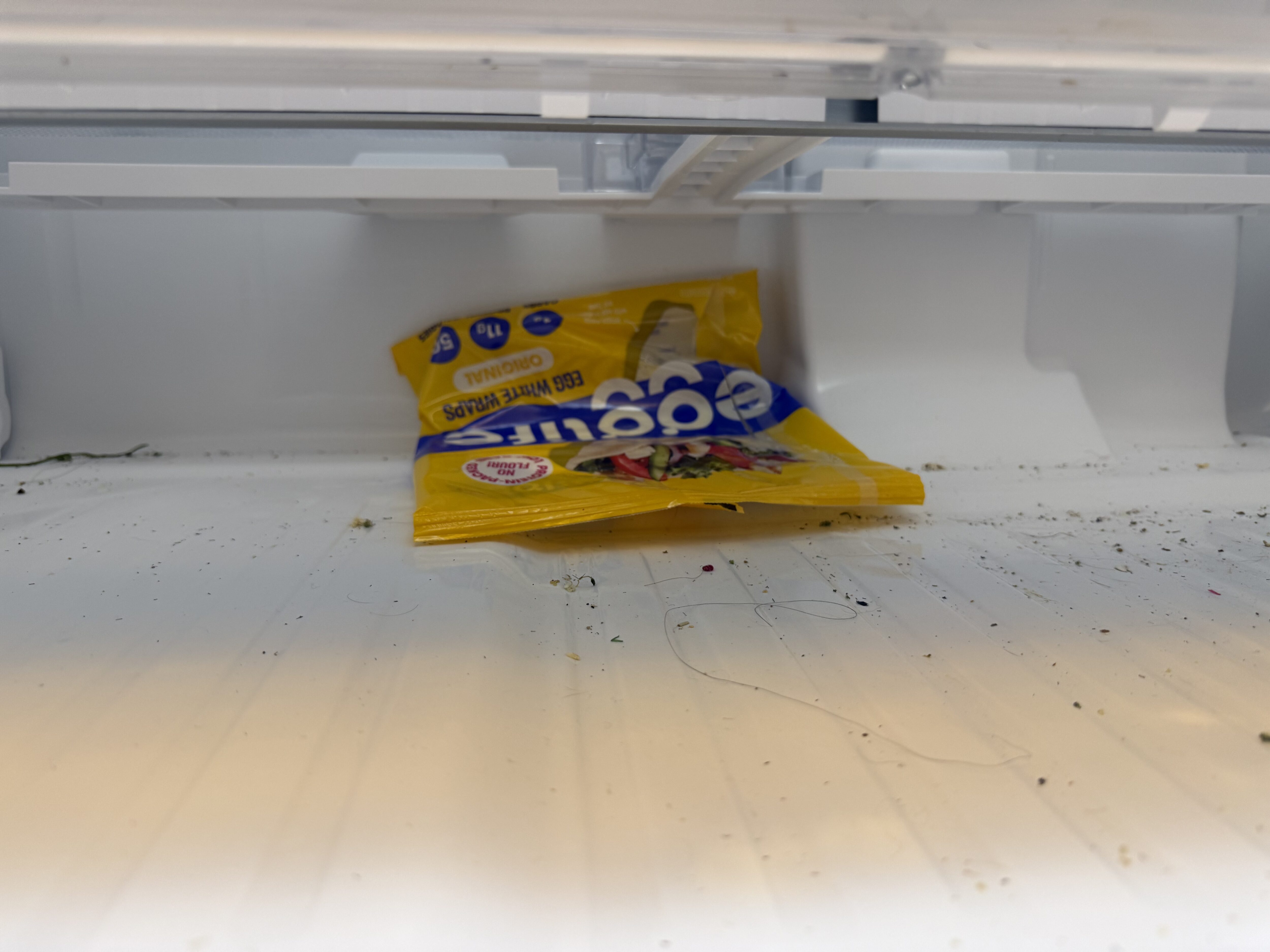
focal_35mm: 24
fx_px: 881
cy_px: 476
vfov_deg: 56.8
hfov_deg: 71.6
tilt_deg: -9.8
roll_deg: +0.3
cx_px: 635
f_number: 1.78
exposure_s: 1/60
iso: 100
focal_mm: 6.76
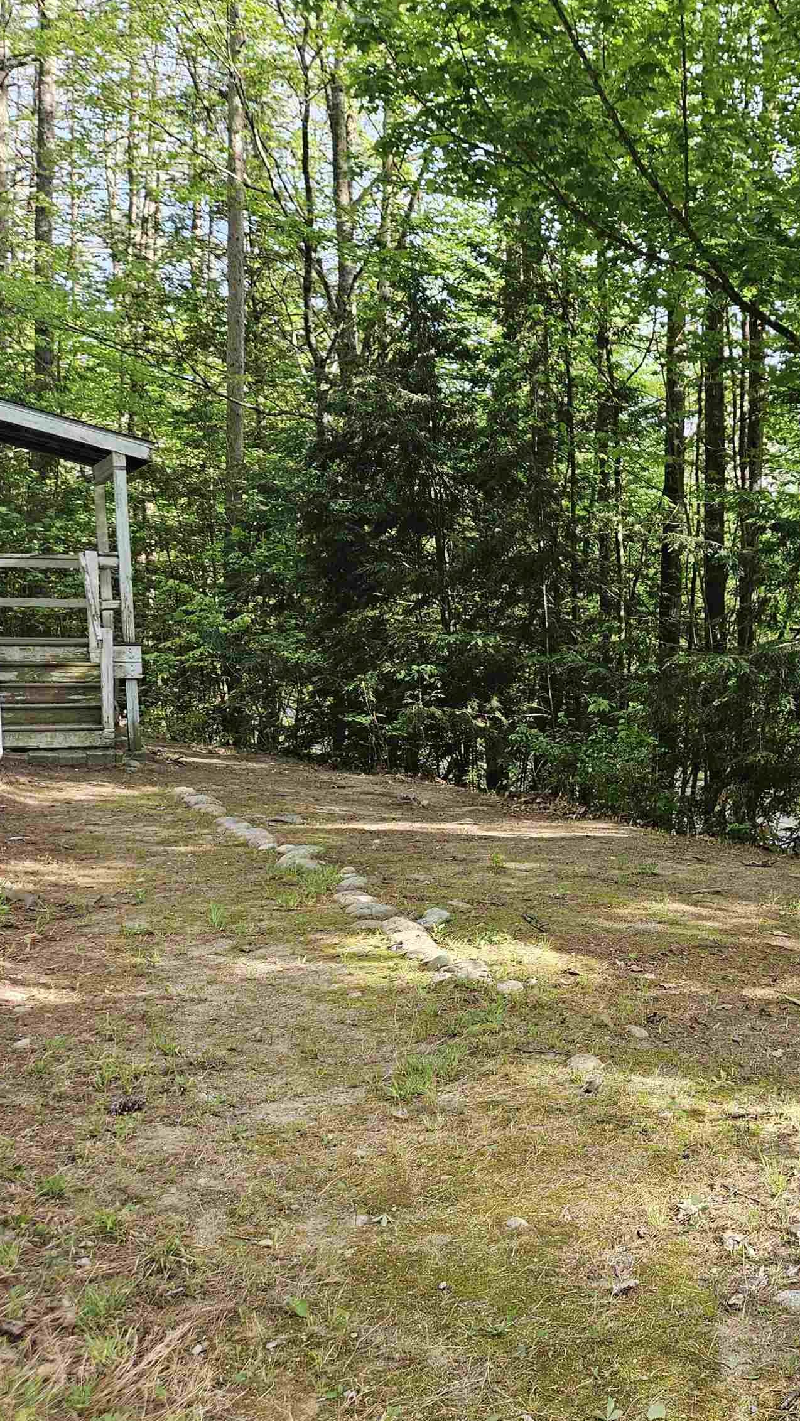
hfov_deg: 31.6
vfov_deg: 58.0
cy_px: 713
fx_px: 1282
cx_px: 829
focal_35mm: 34
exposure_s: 1/120
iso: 32
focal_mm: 5.4
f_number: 1.8
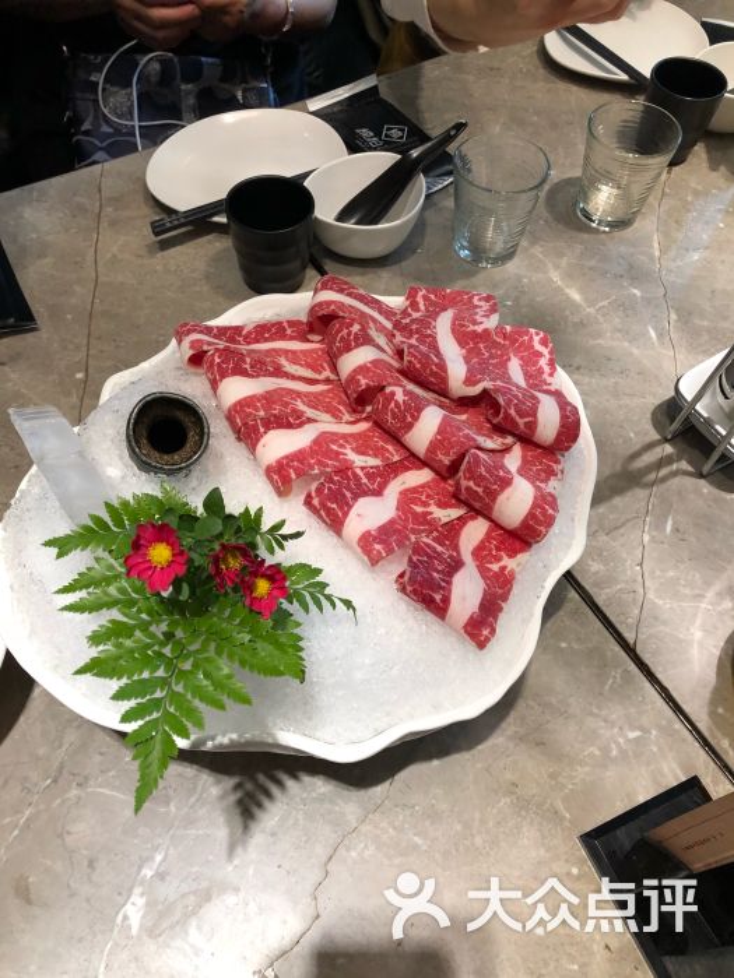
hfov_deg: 49.7
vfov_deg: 63.4
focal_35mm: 28
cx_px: 367
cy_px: 489
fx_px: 792
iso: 32
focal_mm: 3.99
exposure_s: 1/25
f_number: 1.8
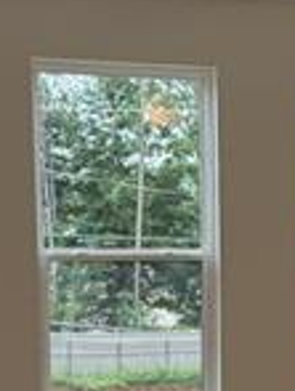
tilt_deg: -7.5
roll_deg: -0.2
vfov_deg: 15.4
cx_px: 322
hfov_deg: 11.7
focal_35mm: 125
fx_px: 1414
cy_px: 418
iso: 100
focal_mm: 6.76
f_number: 1.78
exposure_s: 1/528
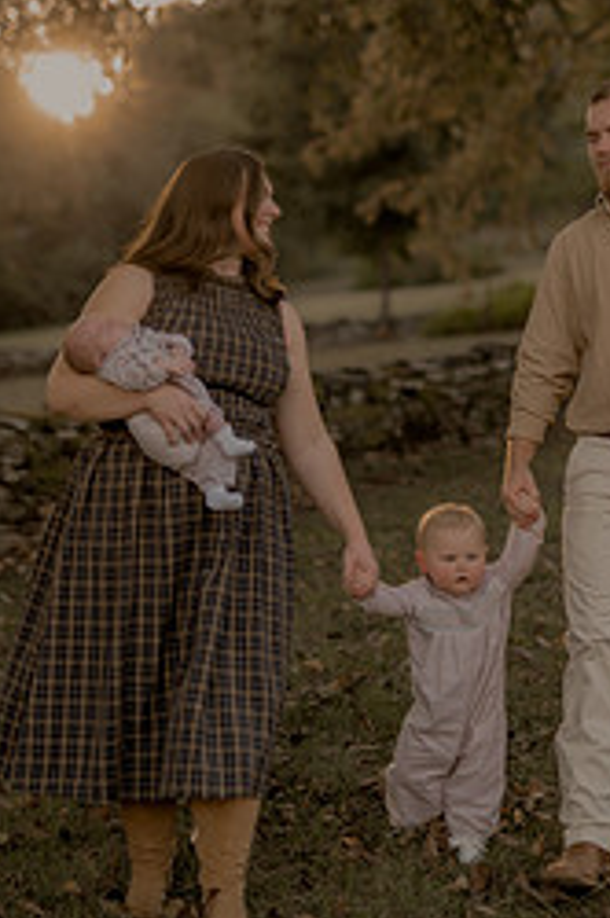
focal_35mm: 90
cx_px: 417
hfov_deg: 15.1
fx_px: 2294
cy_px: 312
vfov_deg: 22.6
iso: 160
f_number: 1.8
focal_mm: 50
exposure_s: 1/400
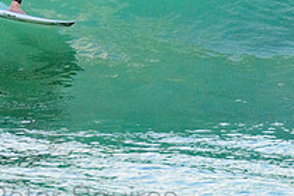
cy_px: -36
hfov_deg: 1.5
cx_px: 69
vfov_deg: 1.0
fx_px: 11326
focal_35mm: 1388
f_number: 5.6
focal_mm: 500
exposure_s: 1/2000
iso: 1100
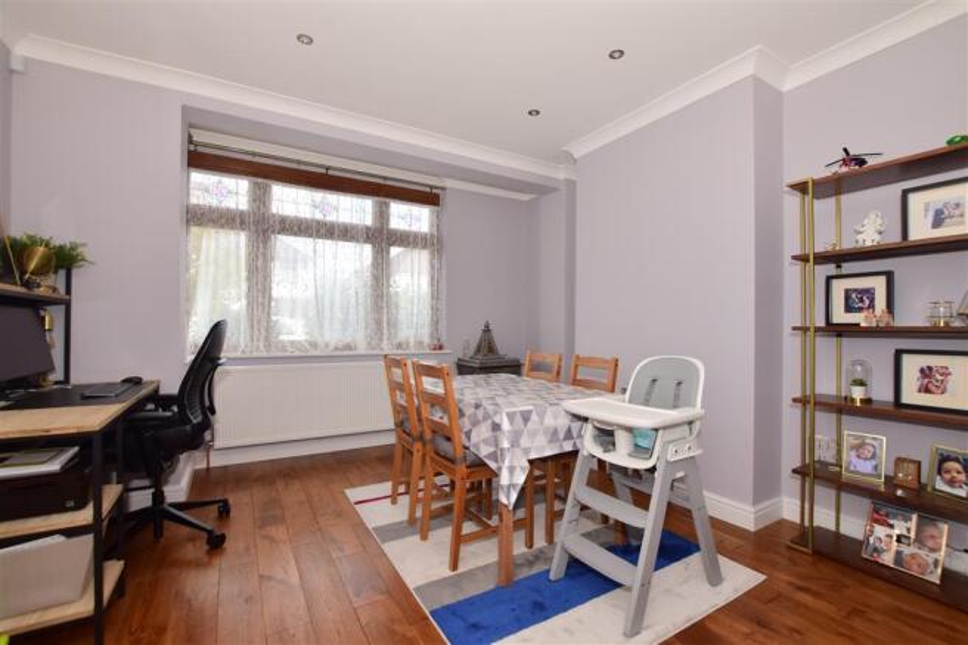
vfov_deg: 77.3
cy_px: 322
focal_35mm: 15
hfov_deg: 100.4
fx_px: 403
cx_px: 484
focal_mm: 10
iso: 400
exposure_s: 1/80
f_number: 7.1
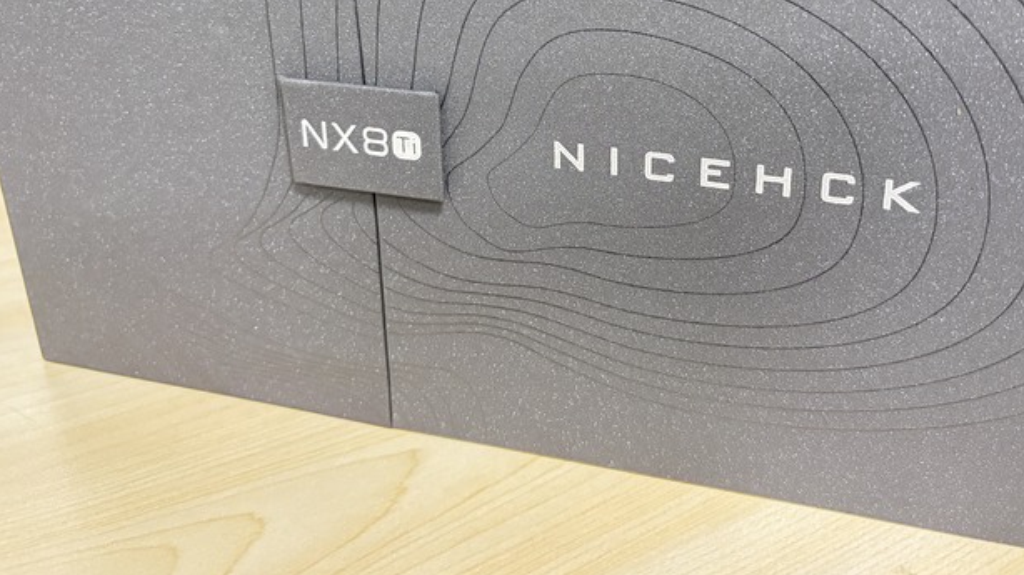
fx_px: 977
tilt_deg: -19.7
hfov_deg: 55.2
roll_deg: +1.6
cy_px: 102
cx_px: 567
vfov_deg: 31.8
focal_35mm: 36
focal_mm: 5.96
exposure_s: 1/25
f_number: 1.6
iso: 800
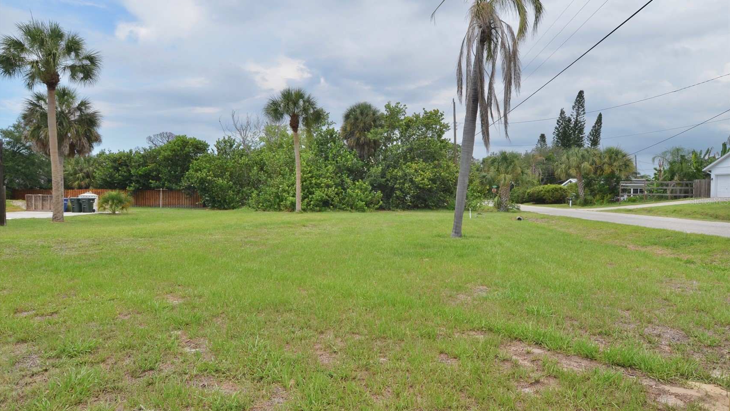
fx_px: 426
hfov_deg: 81.2
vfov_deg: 51.5
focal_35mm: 22
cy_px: 201
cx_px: 365
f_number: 8
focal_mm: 14
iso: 140
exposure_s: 1/250
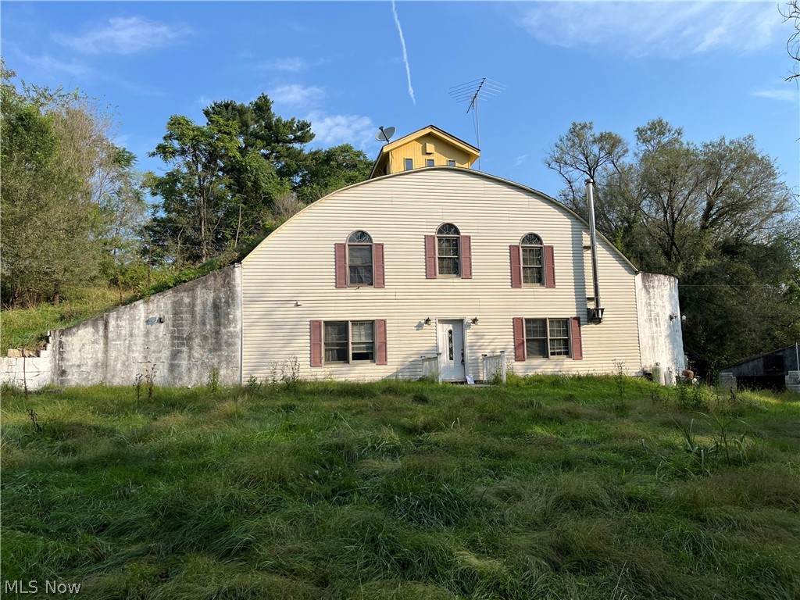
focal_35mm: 26
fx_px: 601
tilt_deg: +4.7
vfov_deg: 53.1
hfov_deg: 67.3
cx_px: 400
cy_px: 300
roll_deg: +1.9
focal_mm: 5.1
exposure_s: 1/2899
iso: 50
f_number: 1.6
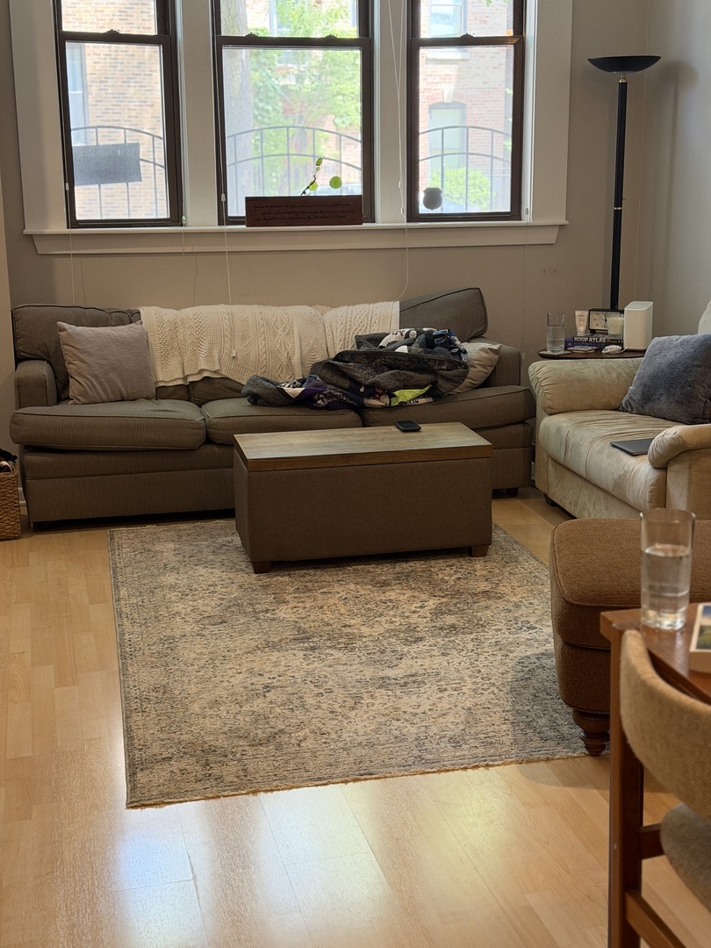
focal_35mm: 48
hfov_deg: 30.3
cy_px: 474
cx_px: 356
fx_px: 1315
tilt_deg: -13.4
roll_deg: +0.3
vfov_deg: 39.7
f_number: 1.78
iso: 250
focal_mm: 6.76
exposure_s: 1/60
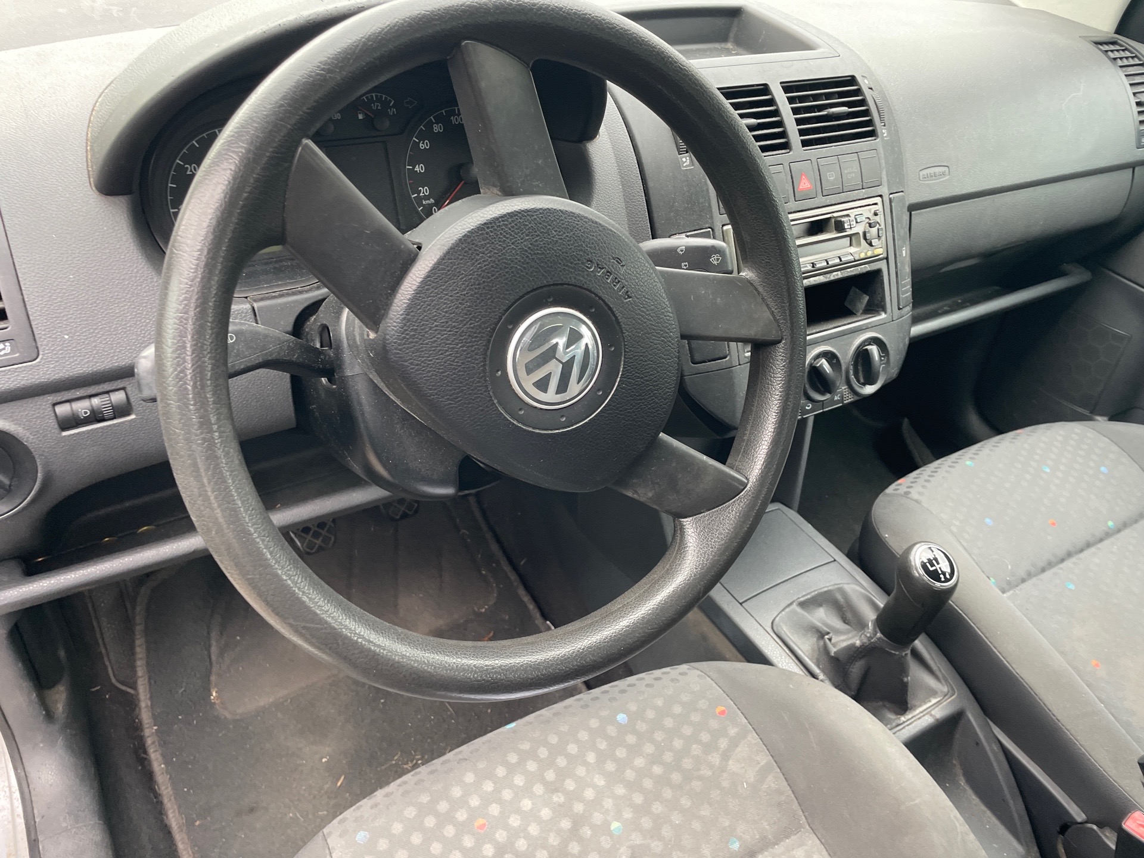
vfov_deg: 53.1
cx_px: 572
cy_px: 429
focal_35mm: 26
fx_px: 859
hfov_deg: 67.3
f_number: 1.6
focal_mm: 4.2
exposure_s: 1/96
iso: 125
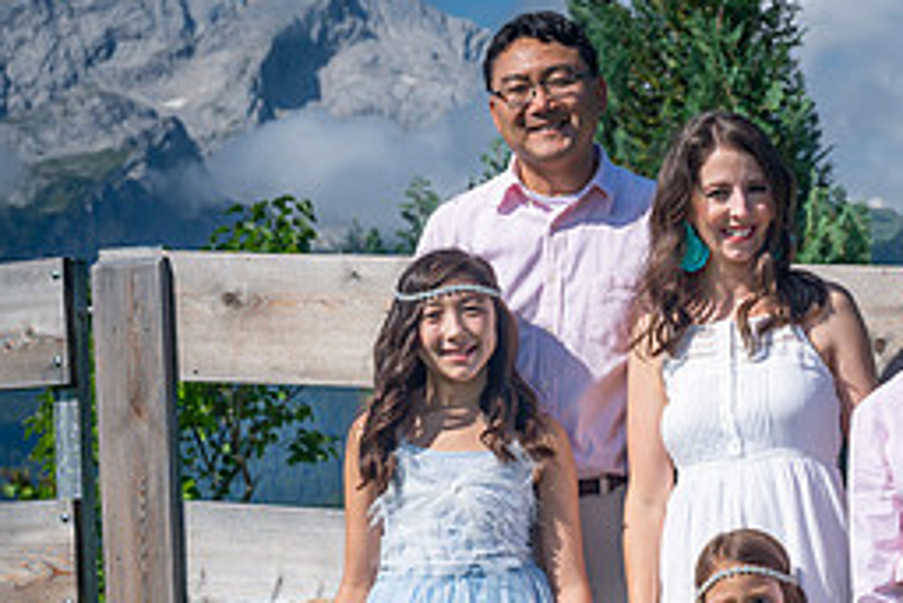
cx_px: 924
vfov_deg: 10.6
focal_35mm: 129
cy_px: 578
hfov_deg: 15.6
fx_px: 3237
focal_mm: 57
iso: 160
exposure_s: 1/640
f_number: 6.3
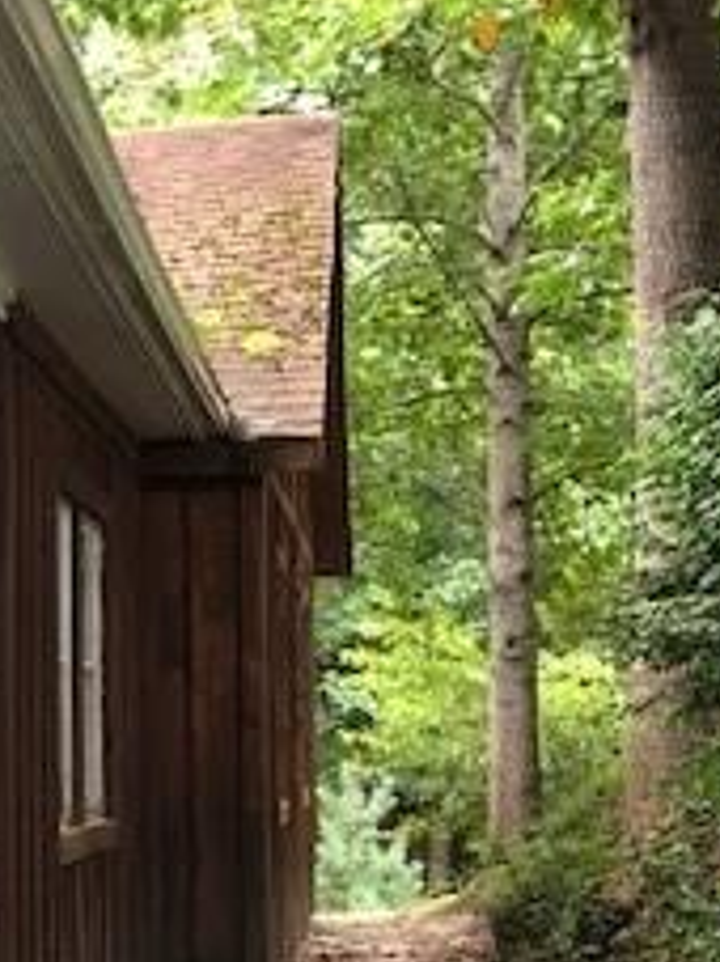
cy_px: 593
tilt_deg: +3.4
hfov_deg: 17.4
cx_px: -233
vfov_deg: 24.7
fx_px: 2193
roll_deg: -0.2
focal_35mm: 79
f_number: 1.8
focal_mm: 3.99
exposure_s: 1/30
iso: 32
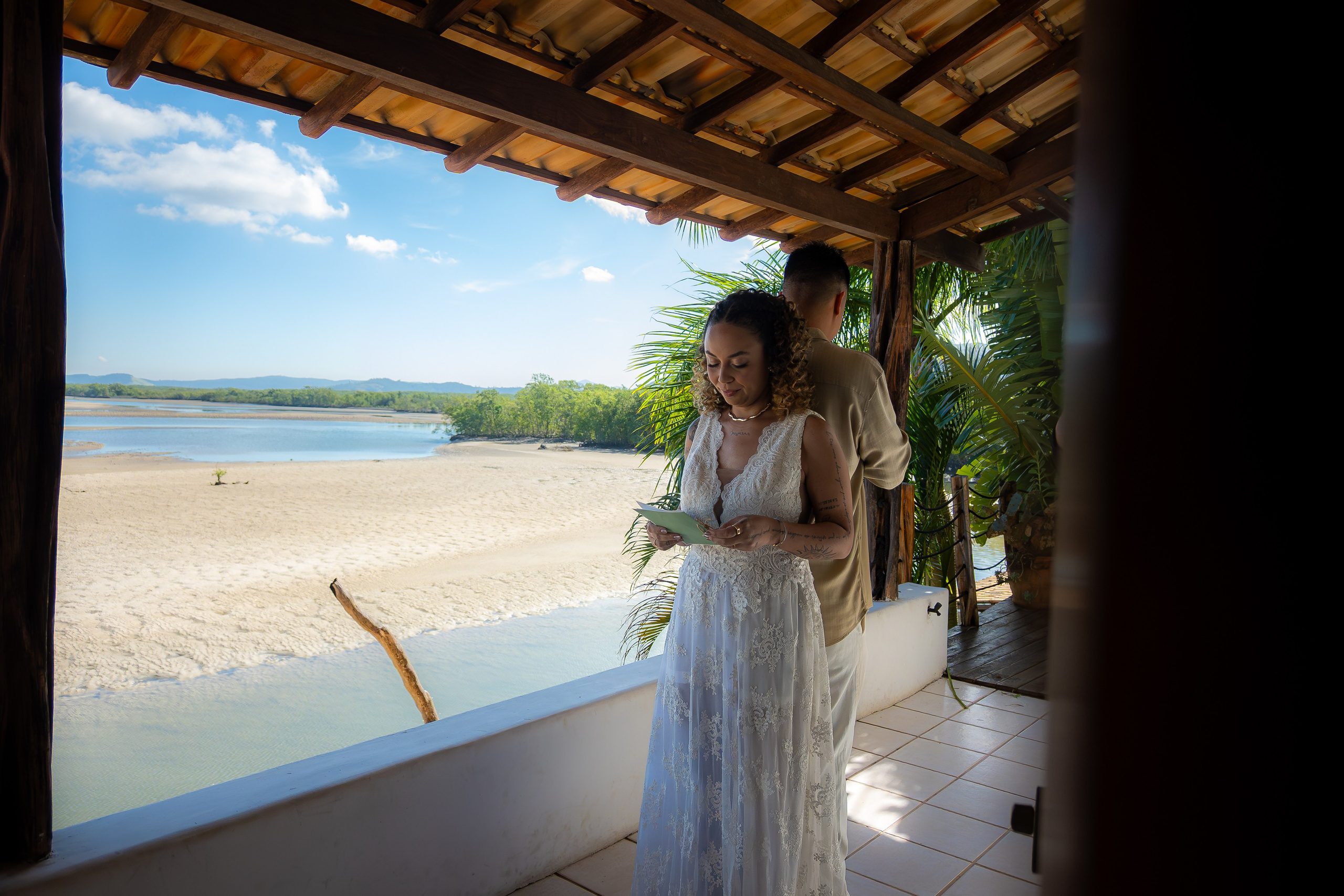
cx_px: 672
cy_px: 448
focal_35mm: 24
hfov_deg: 73.7
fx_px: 896
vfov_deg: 53.1
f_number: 3.5
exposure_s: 1/3200
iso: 640
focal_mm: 16
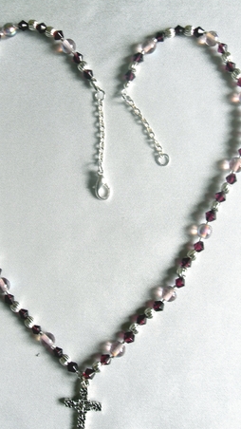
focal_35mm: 41
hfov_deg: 29.0
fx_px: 466
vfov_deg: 49.4
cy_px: 223
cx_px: 117
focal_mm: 6.3
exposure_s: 1/45
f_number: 2.8
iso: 100
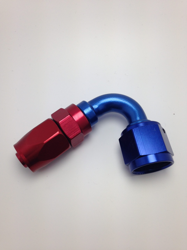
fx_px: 238
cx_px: 94
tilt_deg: -65.0
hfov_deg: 42.9
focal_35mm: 33
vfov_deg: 55.4
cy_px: 125
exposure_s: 1/173
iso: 50
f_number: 2.4
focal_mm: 4.12
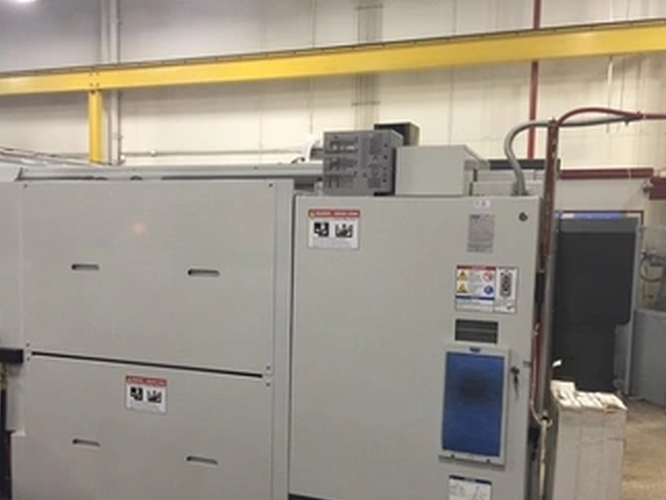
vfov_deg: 39.6
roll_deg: -1.6
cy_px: 293
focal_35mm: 36
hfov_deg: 51.2
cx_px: 292
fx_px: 693
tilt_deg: -5.4
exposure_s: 1/30
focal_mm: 4.15
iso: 125
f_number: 2.2
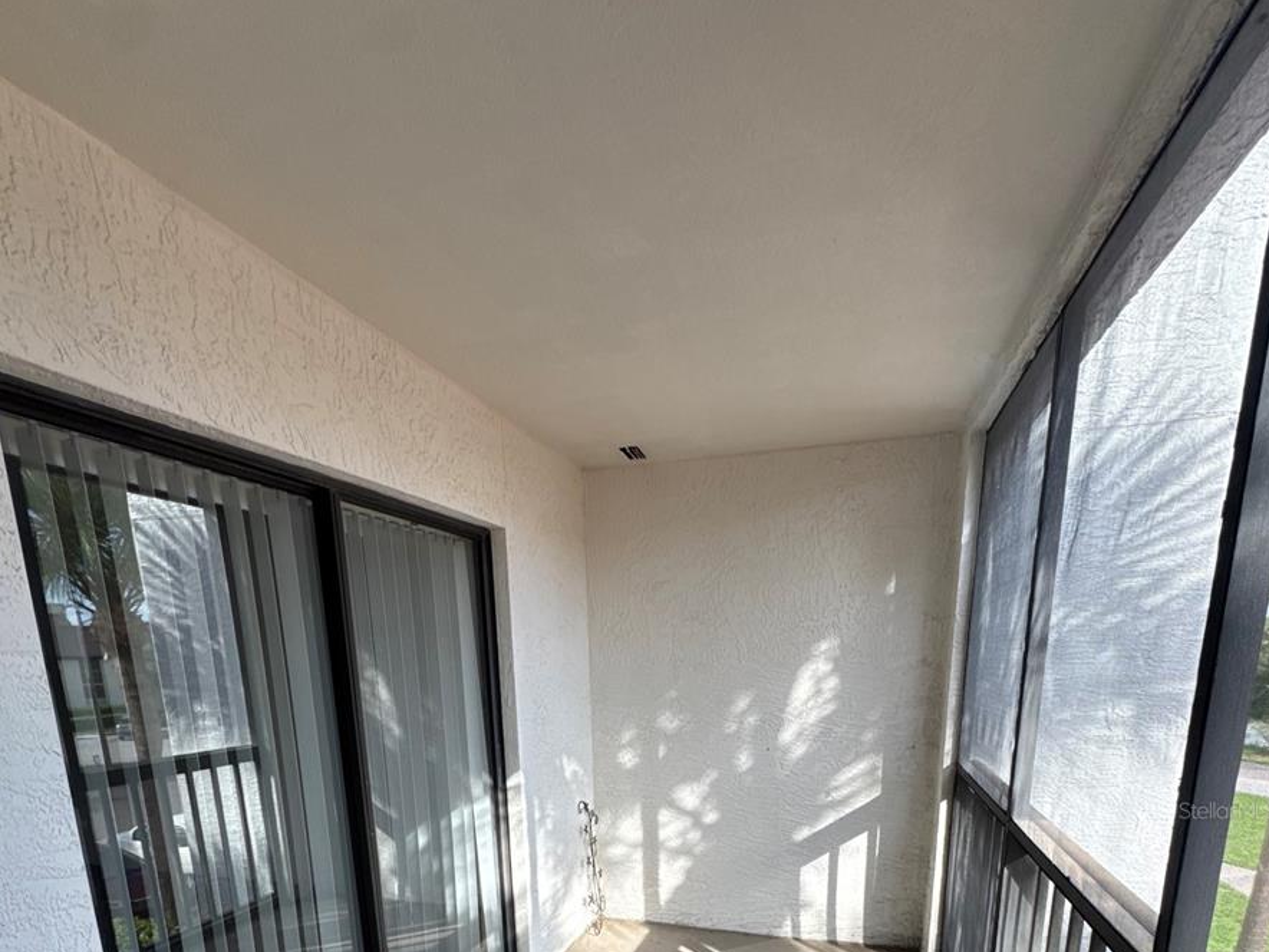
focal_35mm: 19
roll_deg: +1.9
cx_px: 634
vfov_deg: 60.8
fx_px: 697
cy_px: 810
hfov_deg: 84.7
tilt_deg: -12.7
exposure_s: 1/202
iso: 40
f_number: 2.2
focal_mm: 2.22
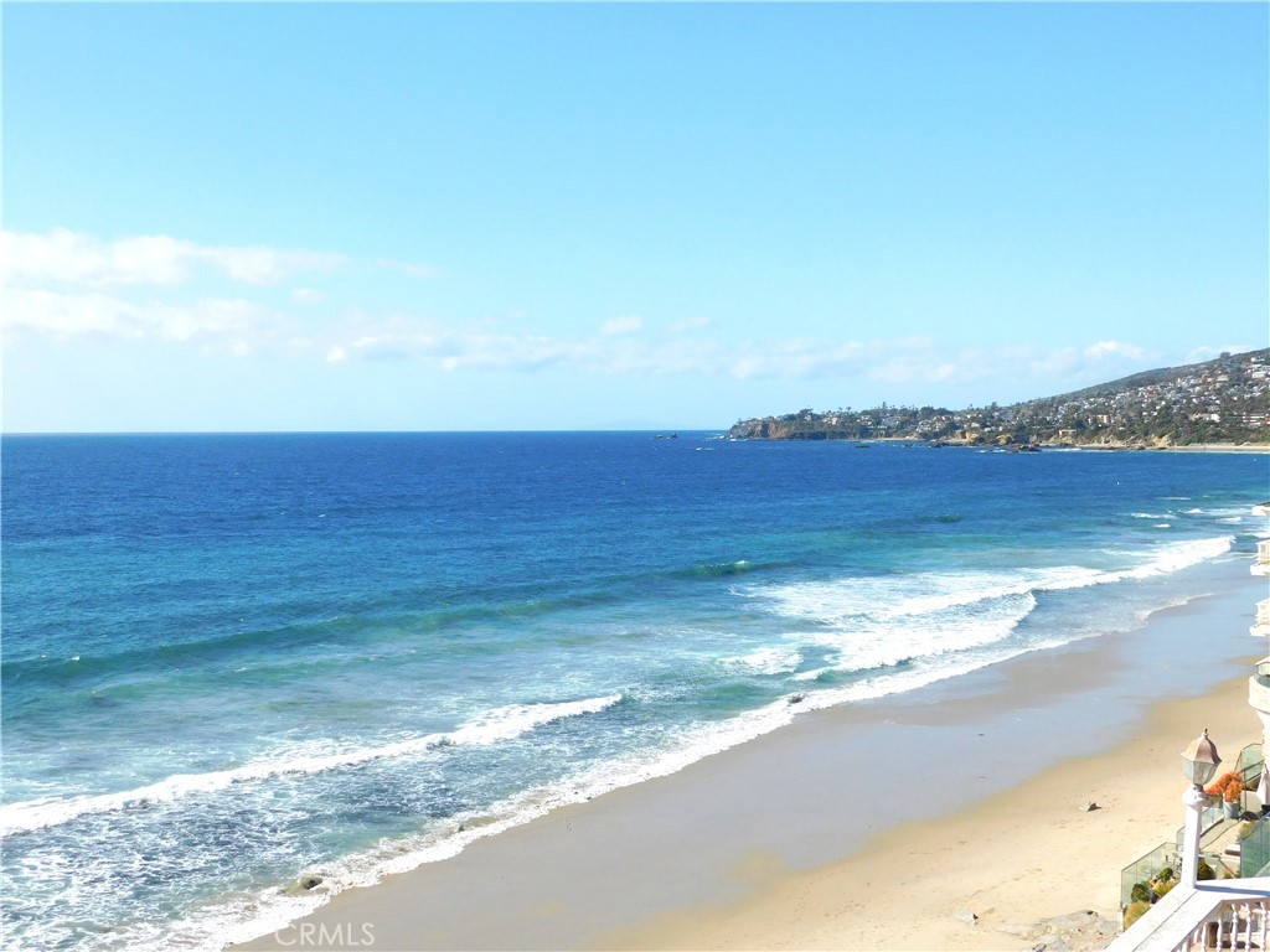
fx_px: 1651
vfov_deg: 32.2
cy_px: 476
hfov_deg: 42.1
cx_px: 635
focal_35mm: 45
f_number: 7.4
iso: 125
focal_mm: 8
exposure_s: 1/400
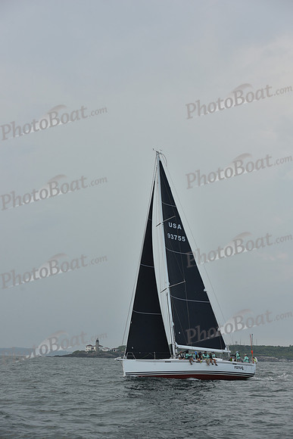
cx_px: 146
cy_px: 220
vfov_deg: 28.8
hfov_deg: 19.5
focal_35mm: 70
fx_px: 854
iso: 250
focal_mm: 70
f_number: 6.3
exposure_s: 1/800
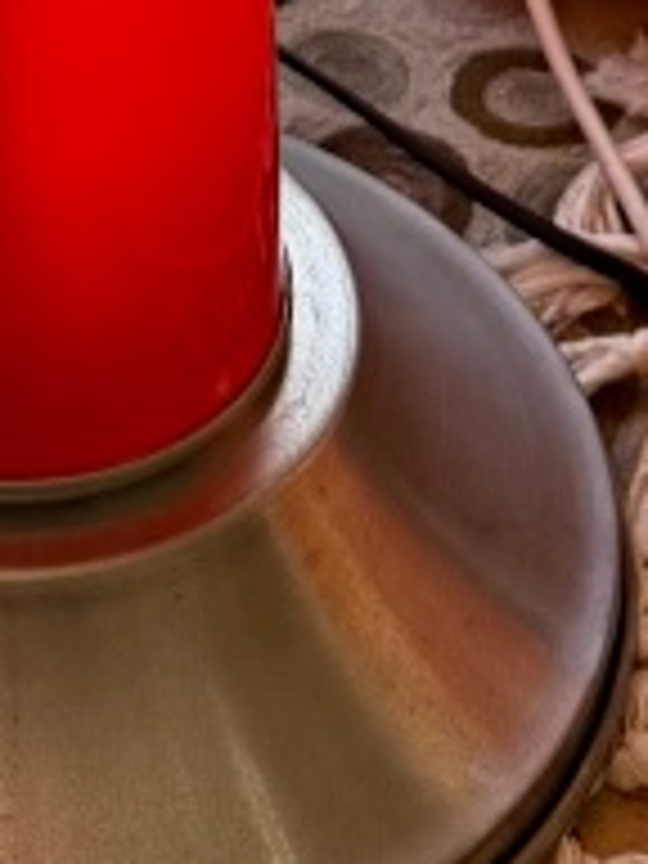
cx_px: -108
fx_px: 3744
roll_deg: -1.2
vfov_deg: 11.2
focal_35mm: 150
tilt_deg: -20.7
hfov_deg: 9.8
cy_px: -1134
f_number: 1.78
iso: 100
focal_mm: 6.76
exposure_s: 1/1361
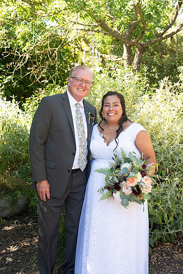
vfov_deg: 41.1
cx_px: 92
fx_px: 366
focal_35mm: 48
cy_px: 137
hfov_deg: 28.1
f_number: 4.5
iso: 640
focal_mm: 48
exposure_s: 1/320
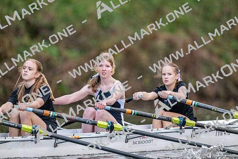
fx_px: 3967
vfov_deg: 2.3
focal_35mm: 600
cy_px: 80
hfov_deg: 3.4
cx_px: 119
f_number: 4
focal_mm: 600
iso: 2500
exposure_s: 1/2500
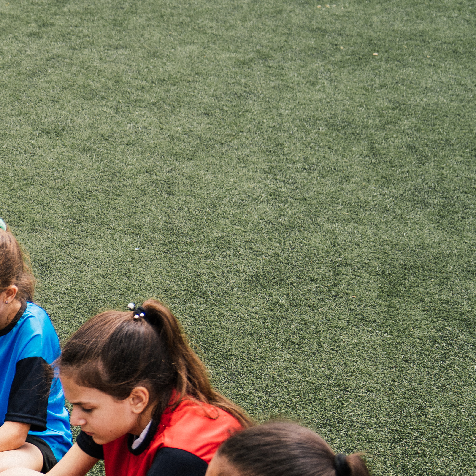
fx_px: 1213
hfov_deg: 18.3
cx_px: -333
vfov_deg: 20.4
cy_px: 603
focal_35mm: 78
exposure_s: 1/1000
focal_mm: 24
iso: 100
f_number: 2.8
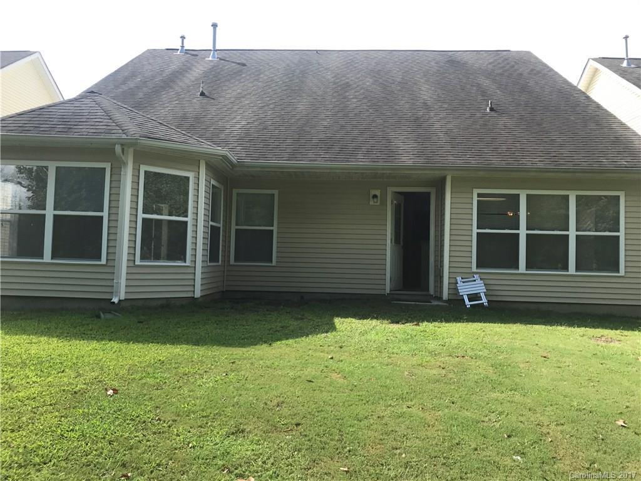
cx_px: 320
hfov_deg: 63.4
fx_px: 518
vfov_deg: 49.7
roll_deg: -2.0
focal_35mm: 28
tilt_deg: +1.4
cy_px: 240
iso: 20
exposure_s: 1/977
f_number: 1.8
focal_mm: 3.99
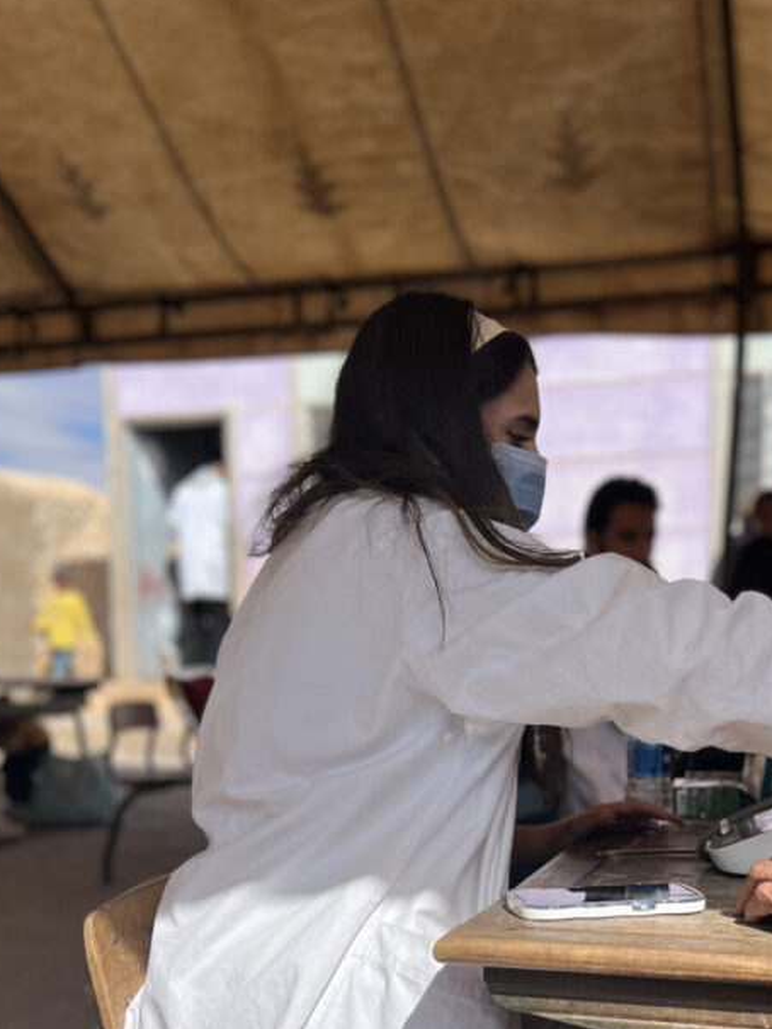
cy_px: 832
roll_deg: +0.0
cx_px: 546
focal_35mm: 44
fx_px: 1308
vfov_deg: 41.0
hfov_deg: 32.5
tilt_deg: -6.3
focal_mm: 5.7
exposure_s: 1/6211
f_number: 1.5
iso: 50
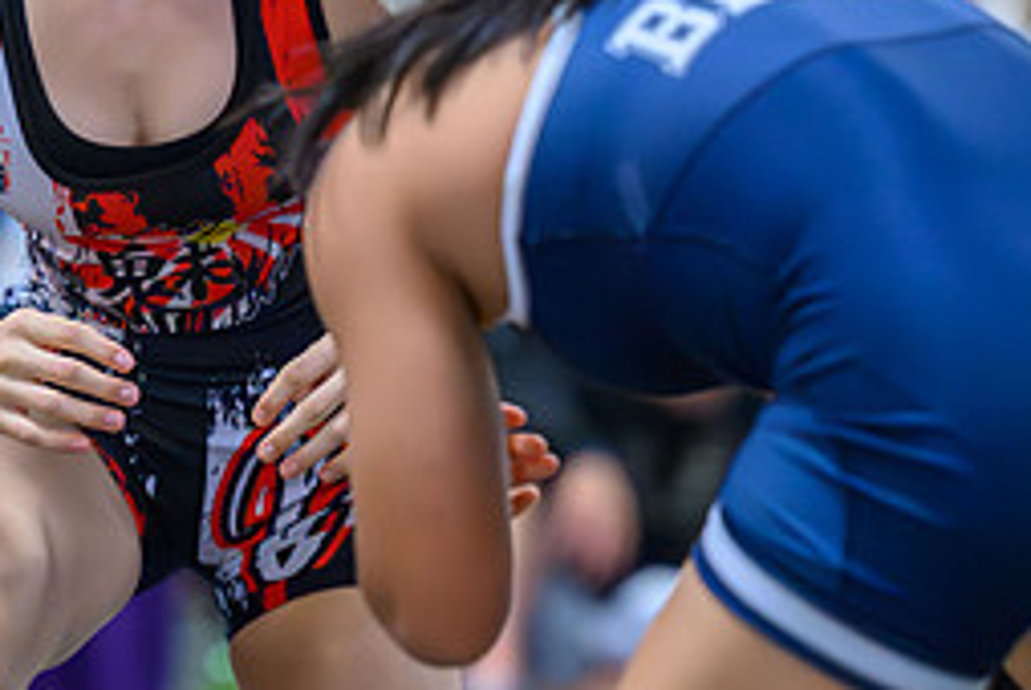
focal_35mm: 413
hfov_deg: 5.0
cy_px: 336
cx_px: 83
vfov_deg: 3.3
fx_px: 11841
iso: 18000
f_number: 2.8
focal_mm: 140
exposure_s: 1/800
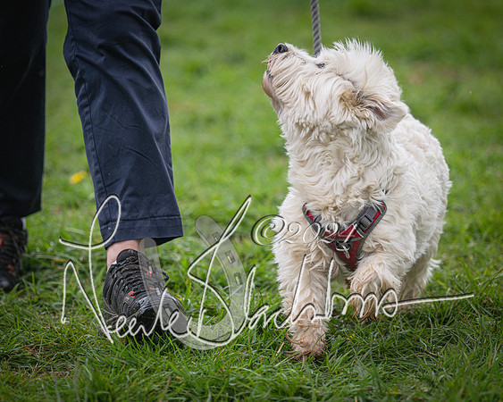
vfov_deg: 7.6
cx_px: 252
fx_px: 3017
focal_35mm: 203
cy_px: 201
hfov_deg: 9.5
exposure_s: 1/2000
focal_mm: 180
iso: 1250
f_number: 4
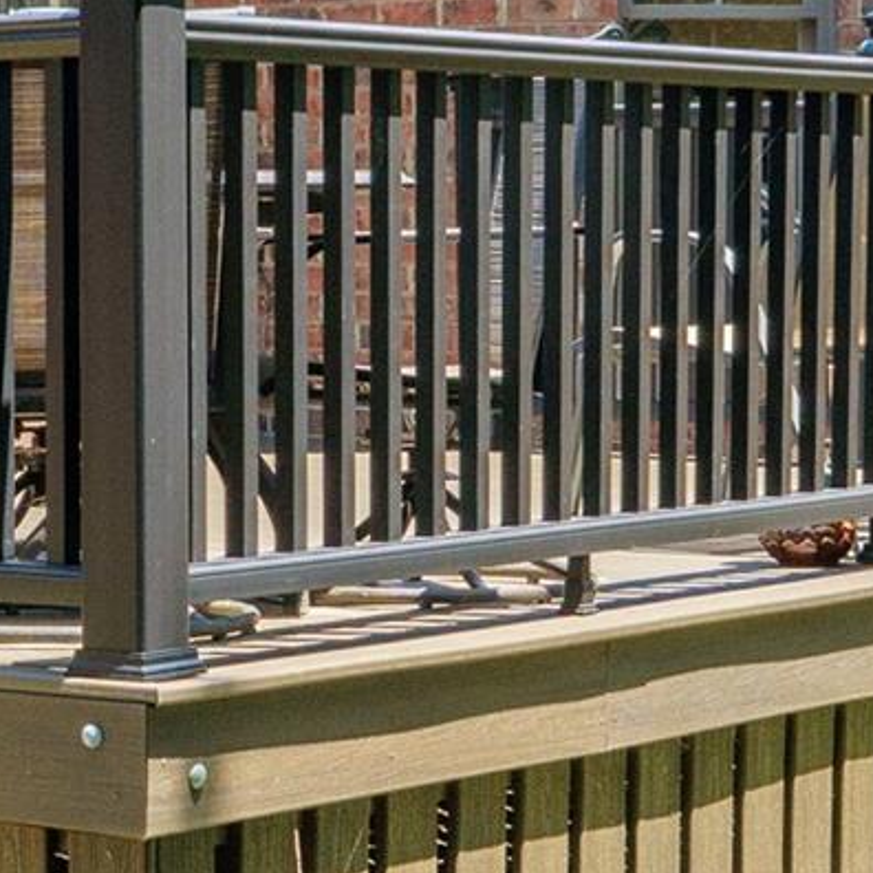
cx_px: 88
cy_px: 197
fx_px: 3766
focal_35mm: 132
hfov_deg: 13.1
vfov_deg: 13.2
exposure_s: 1/250
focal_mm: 20
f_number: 8
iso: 400
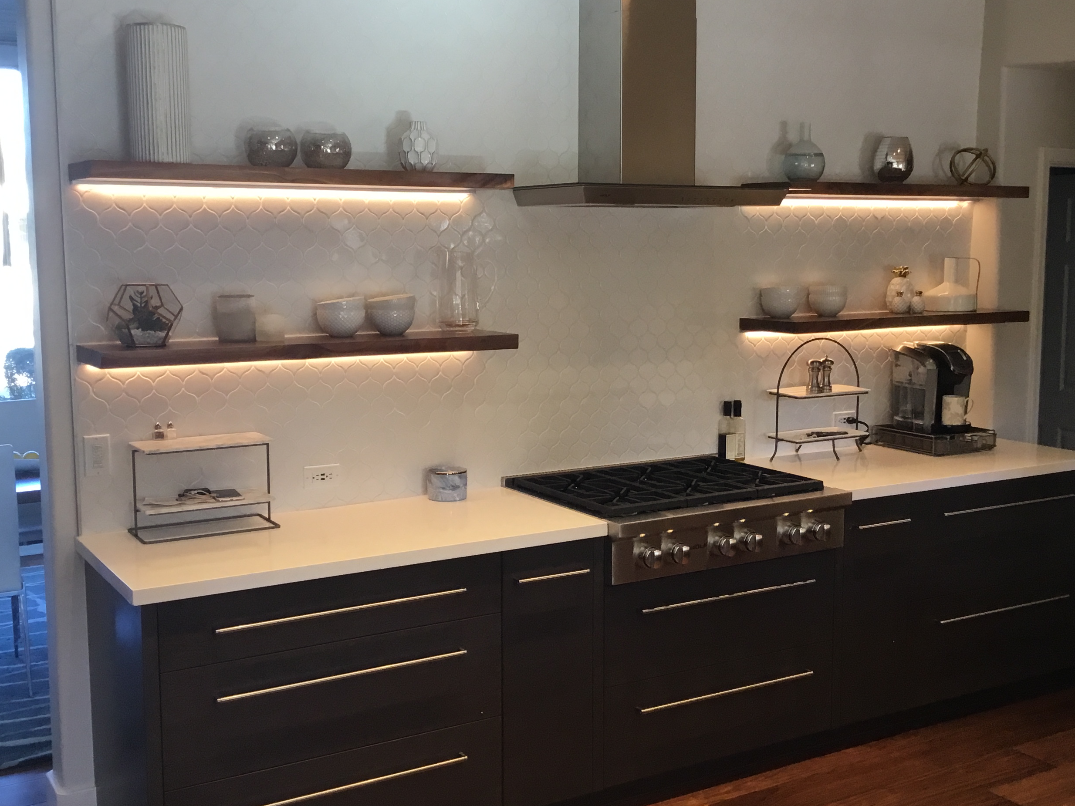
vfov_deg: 35.1
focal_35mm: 41
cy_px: 402
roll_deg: -1.0
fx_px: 1273
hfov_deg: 45.8
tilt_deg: -8.5
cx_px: 554
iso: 32
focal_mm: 3.3
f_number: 2.4
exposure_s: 1/30
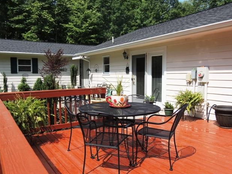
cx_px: 114
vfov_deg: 45.5
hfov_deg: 58.3
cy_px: 87
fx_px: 208
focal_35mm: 31
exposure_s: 1/1250
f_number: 3.1
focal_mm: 5.3
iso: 100
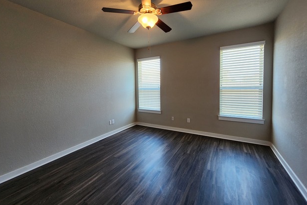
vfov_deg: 81.1
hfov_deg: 104.3
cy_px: 95
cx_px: 152
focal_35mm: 14
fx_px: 119
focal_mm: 2.2
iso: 200
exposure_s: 1/60
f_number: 2.2
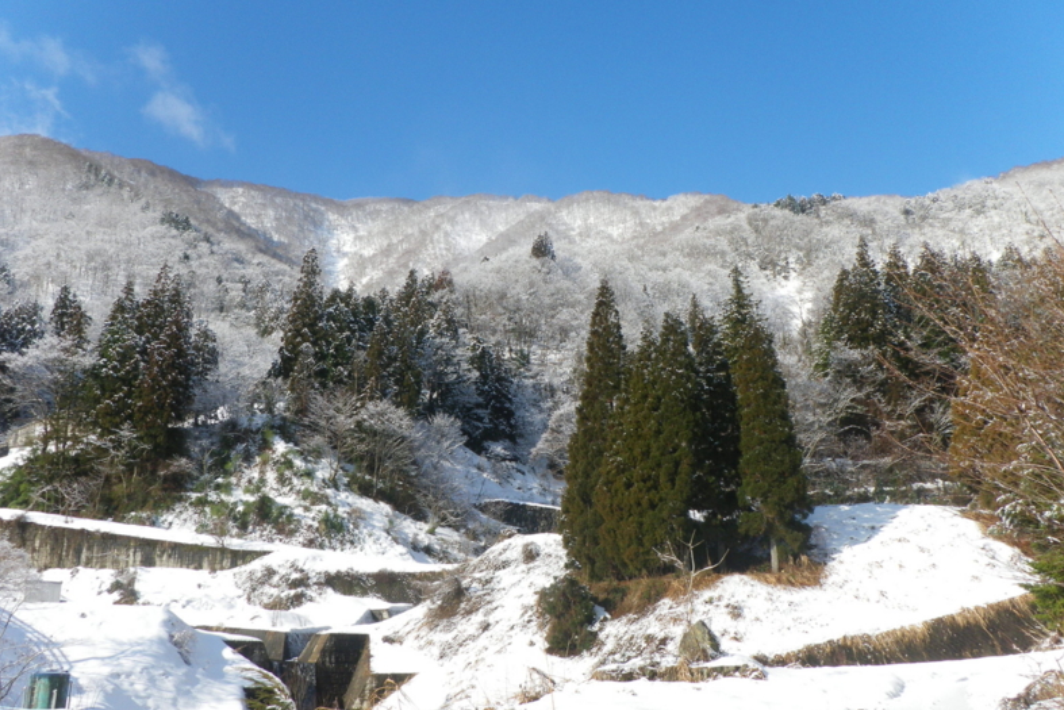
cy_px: 321
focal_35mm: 37
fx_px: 1094
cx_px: 538
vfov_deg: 35.9
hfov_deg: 51.9
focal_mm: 6.2
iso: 64
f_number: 6.3
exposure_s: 1/200
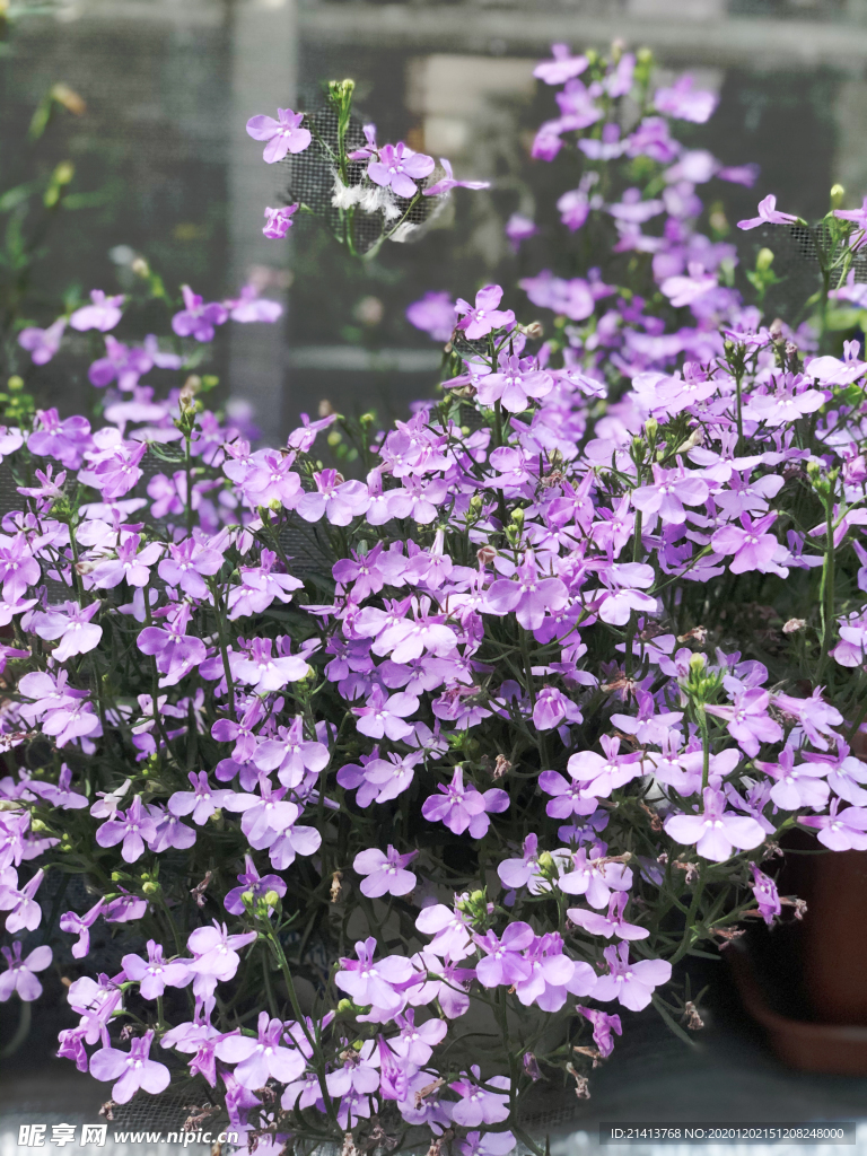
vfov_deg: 36.8
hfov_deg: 28.0
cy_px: 578
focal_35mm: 52
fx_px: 1737
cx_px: 434
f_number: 2.4
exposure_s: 1/30
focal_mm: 6
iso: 125
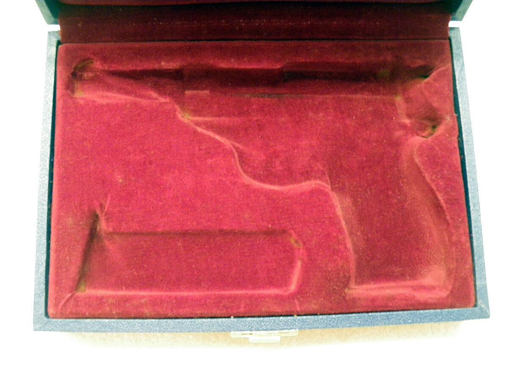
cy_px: 190
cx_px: 254
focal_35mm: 36
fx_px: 528
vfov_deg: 39.7
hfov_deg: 51.4
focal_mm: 6.3
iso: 800
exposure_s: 1/5
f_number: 3.5
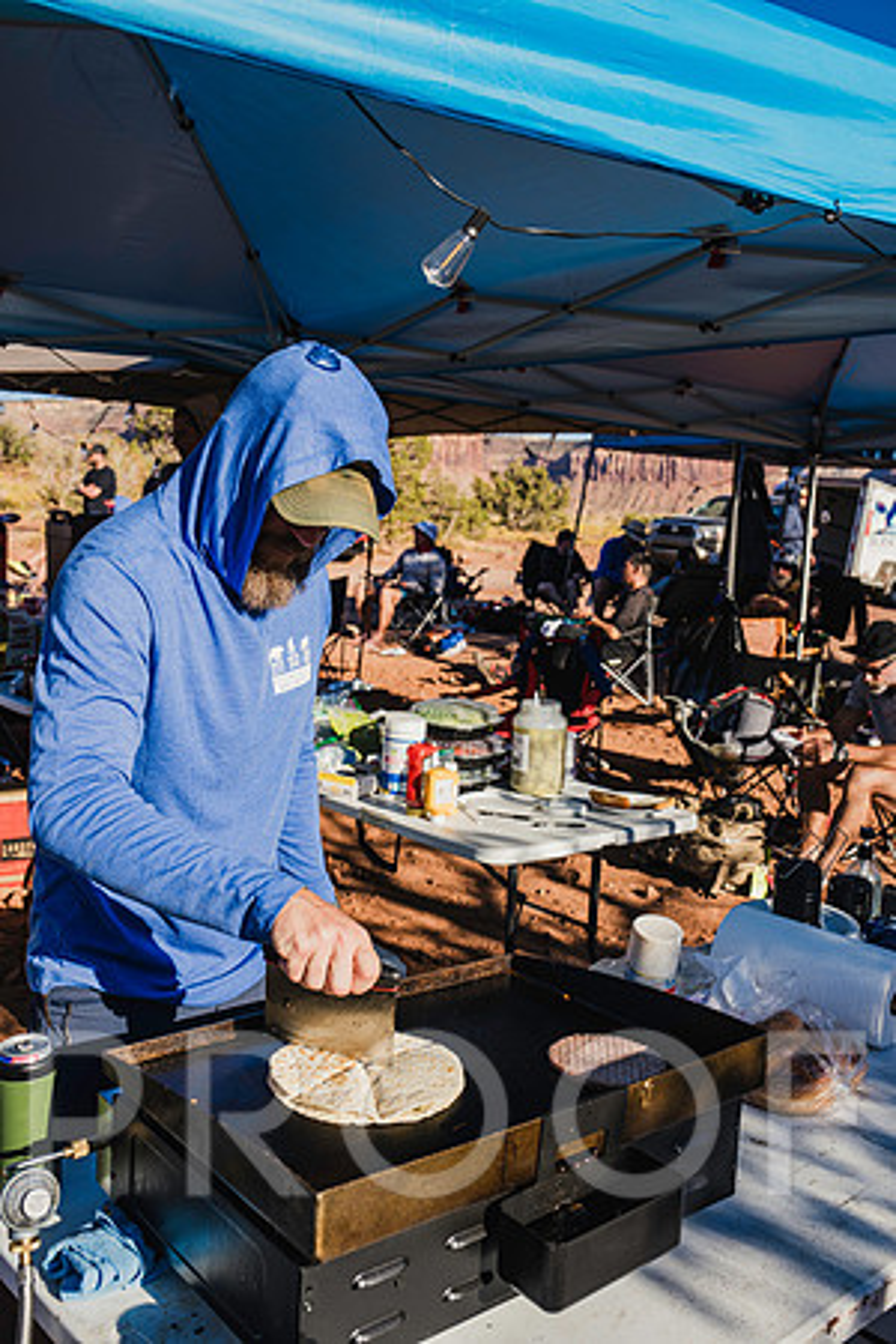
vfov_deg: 55.8
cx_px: 448
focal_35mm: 34
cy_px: 672
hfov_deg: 38.9
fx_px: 1269
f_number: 5.6
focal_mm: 34
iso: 100
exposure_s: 1/400
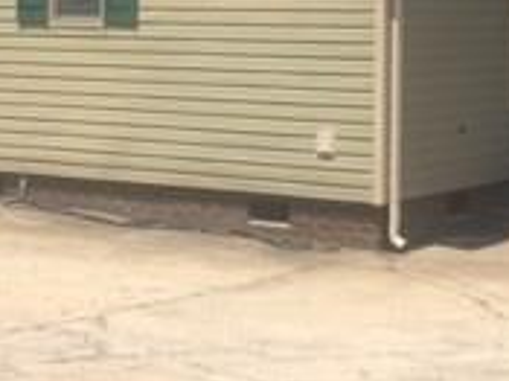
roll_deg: -0.2
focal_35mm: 106
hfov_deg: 18.5
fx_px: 1558
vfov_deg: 13.7
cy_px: -29
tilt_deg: +0.7
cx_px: 364
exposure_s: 1/2933
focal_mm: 4.15
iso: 32
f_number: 2.2
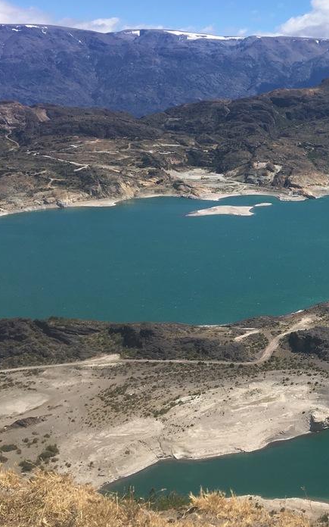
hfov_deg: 21.6
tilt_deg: -14.1
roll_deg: -0.2
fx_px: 760
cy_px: 286
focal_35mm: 53
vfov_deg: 38.2
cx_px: 448
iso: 25
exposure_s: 1/2137
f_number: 2.2
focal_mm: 4.15
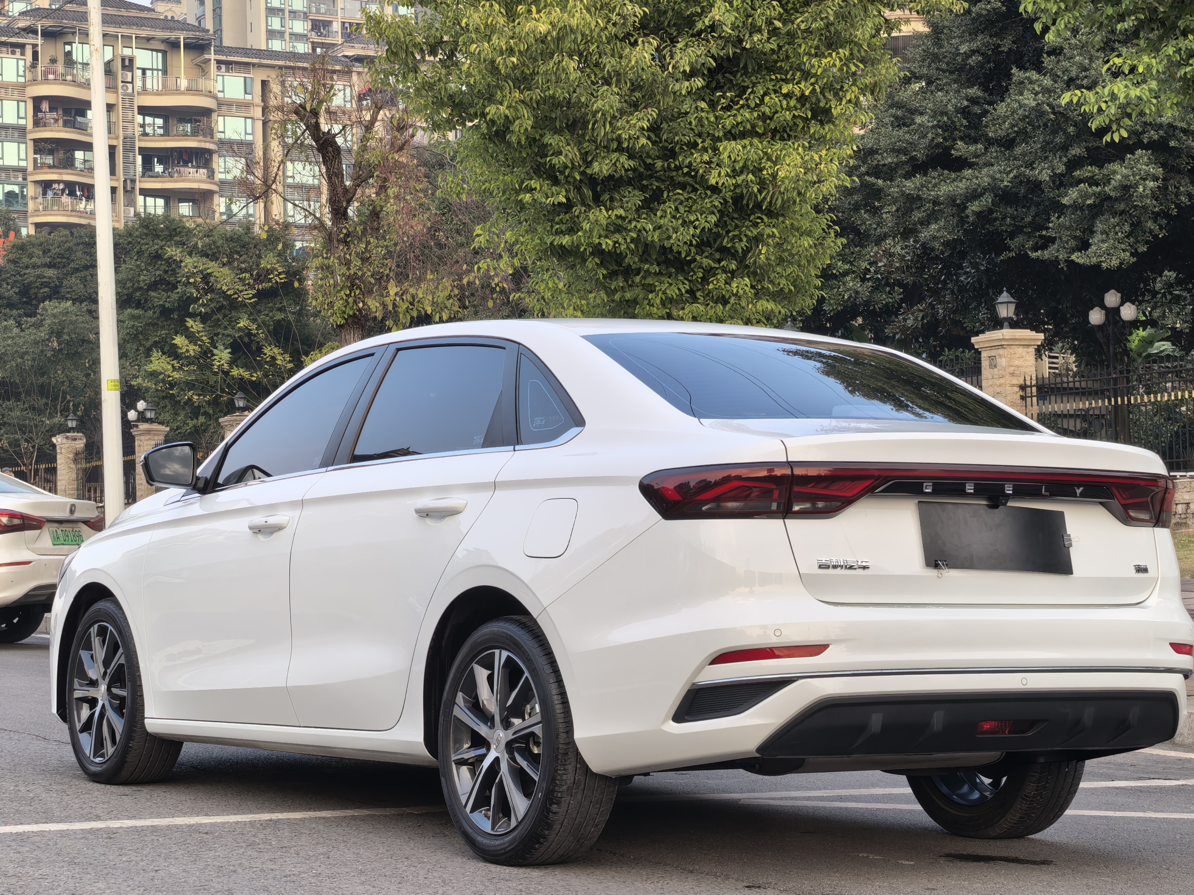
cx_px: 621
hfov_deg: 25.3
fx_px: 2656
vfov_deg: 19.1
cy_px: 446
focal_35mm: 77
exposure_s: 1/797
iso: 50
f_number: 2
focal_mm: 6.98
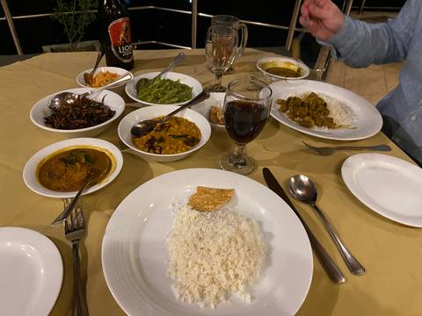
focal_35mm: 26
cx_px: 211
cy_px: 158
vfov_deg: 53.1
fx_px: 317
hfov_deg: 67.3
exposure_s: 1/25
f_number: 1.8
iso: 640
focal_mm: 4.25
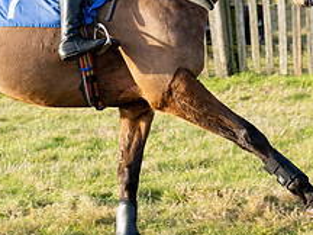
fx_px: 2242
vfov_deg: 6.0
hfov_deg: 8.0
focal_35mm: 248
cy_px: 10
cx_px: 250
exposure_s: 1/1000
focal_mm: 70
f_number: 5
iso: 400
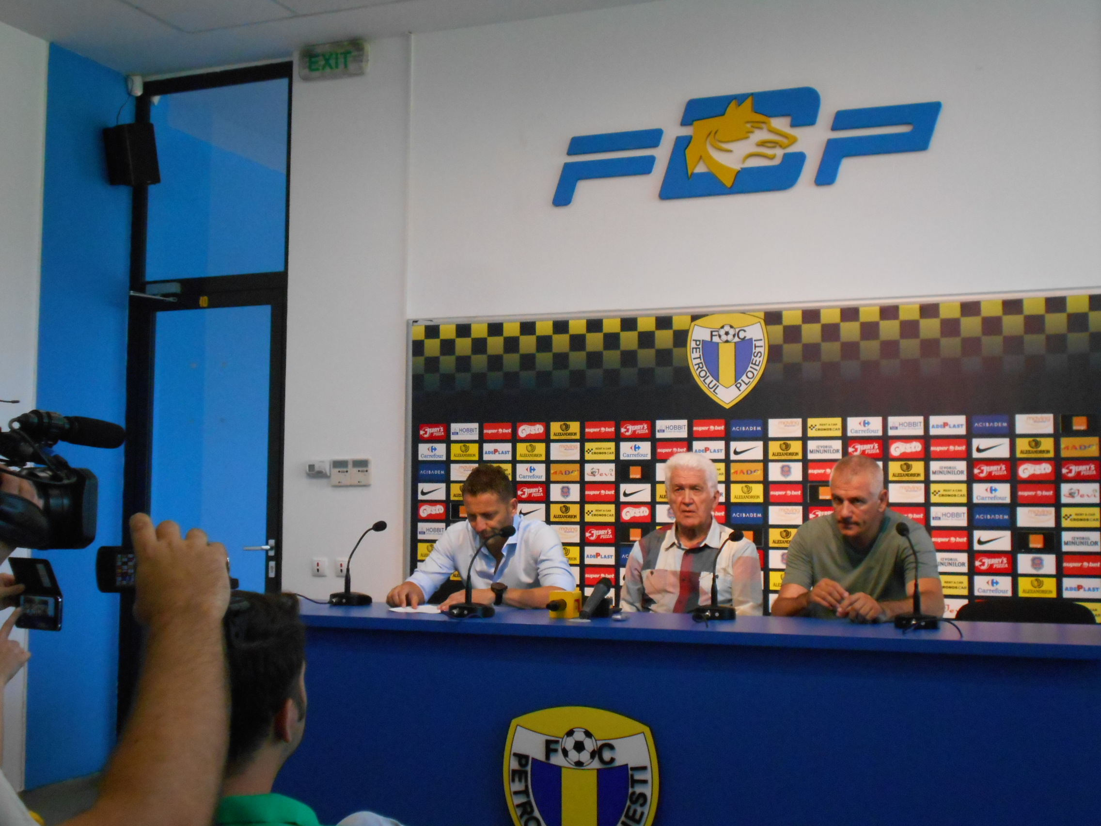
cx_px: 550
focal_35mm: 44
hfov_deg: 42.9
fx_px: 1399
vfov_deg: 32.9
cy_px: 413
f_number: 4.2
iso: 640
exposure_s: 1/250
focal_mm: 7.7
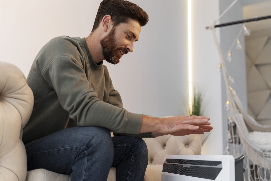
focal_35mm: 41
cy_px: 90
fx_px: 309
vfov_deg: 32.6
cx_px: 136
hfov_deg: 47.4
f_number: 2.8
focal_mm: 41
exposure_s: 1/160
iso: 400
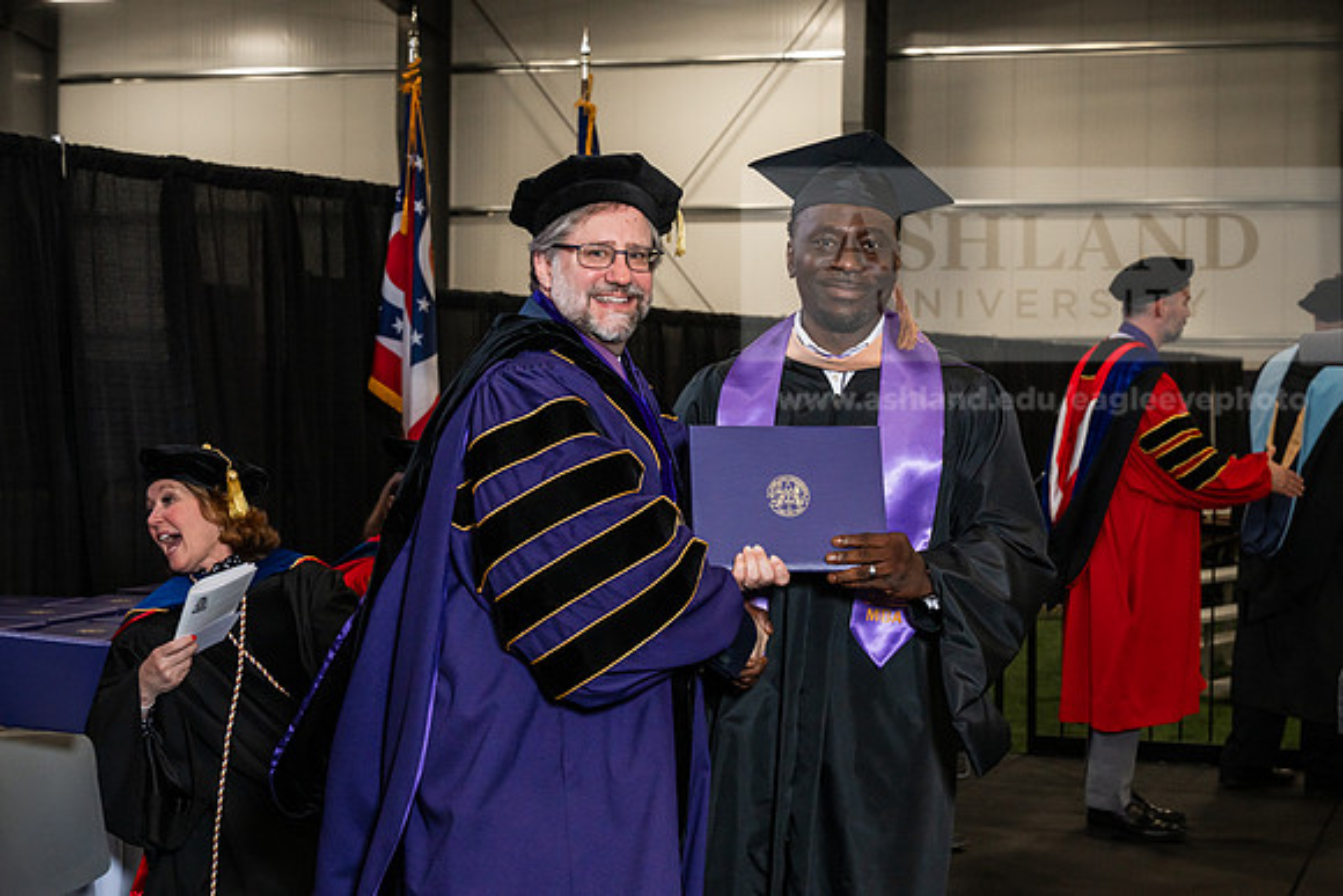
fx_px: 2612
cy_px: 448
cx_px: 672
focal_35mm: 70
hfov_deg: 28.8
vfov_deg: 19.5
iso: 1250
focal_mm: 70
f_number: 8
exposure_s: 1/200
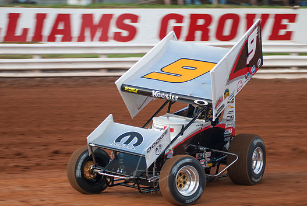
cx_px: 154
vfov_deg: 10.4
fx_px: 1127
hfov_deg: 15.5
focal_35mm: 132
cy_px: 104
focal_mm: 80
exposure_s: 1/500
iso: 250
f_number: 2.8
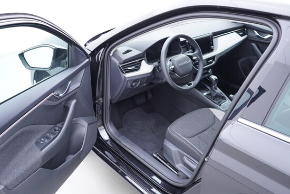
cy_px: 97
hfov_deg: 53.1
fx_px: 290
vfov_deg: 36.9
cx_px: 145
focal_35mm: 36
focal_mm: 24
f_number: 2.8
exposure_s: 1/40
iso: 400
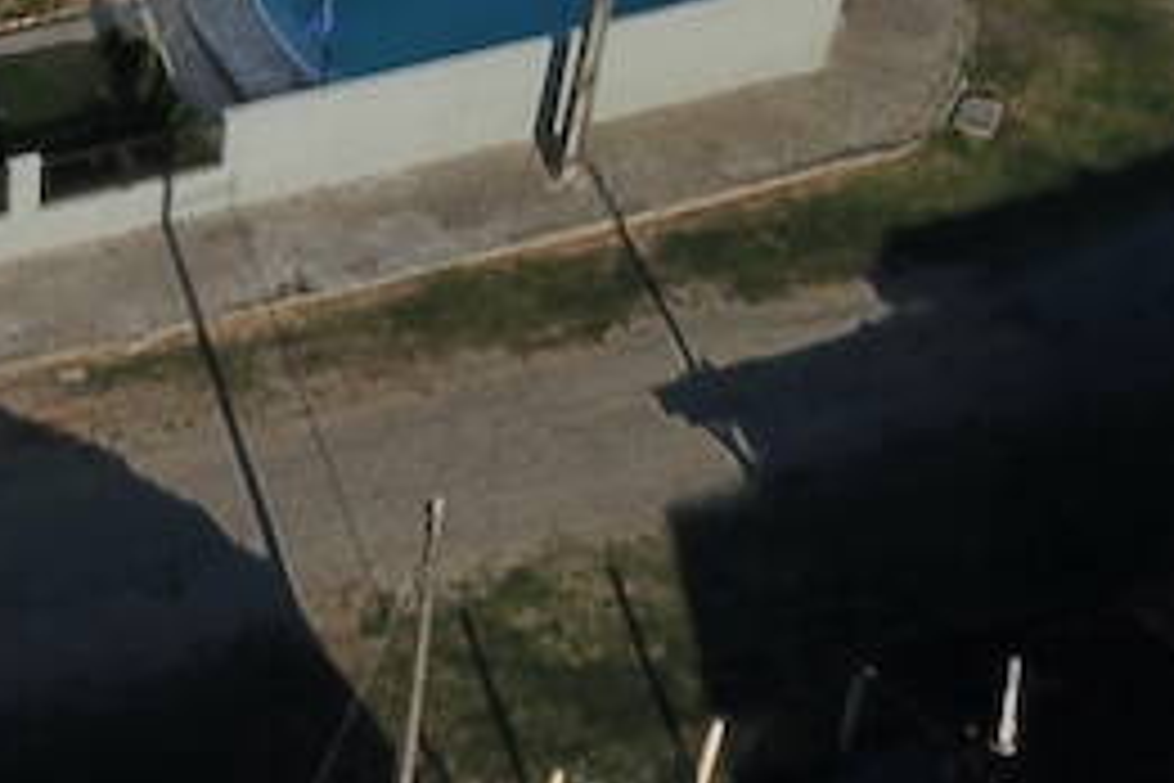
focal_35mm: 106
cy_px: -436
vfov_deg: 12.2
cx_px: -198
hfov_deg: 18.4
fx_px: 3457
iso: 100
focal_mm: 4.73
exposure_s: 1/2237
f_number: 2.2
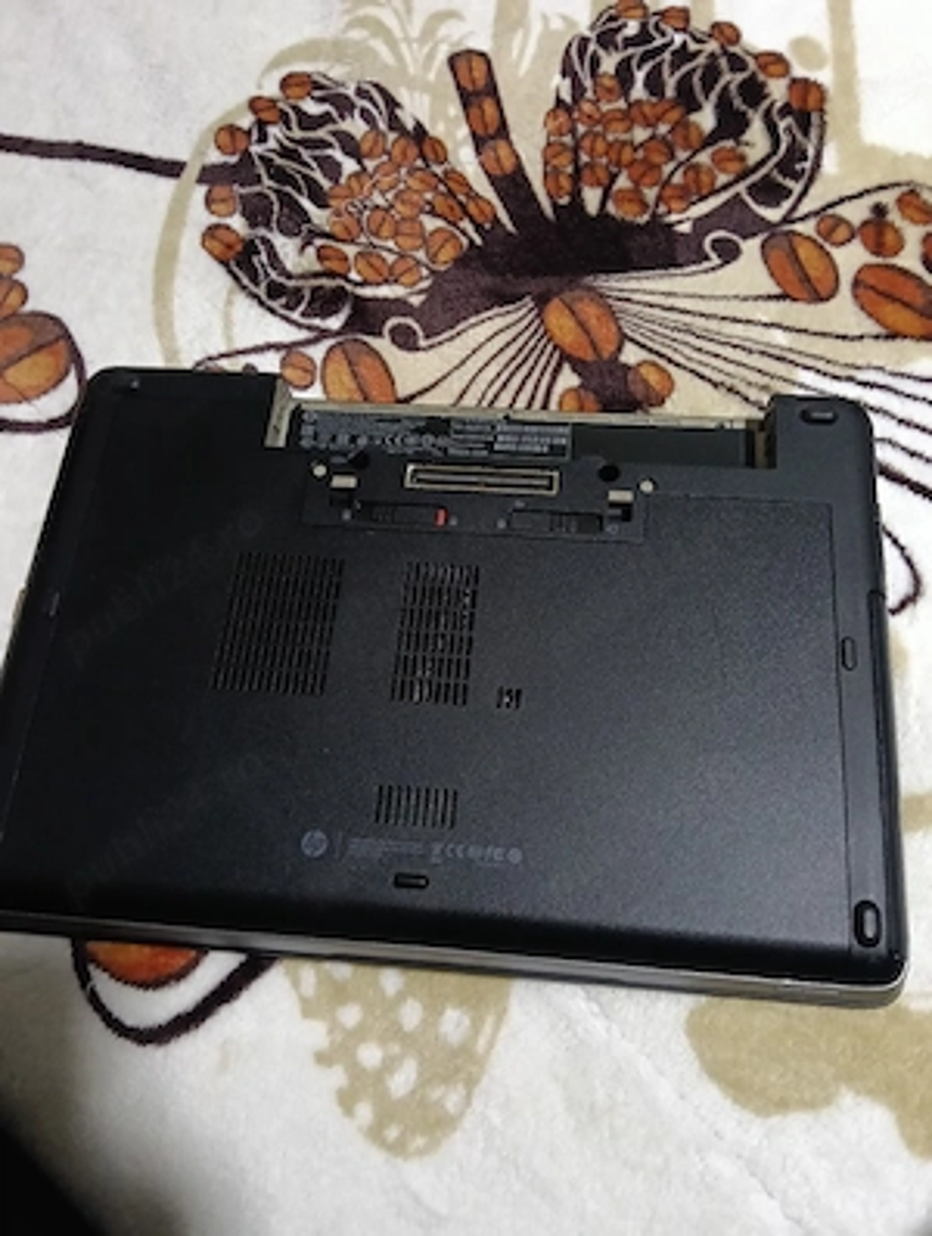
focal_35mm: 27
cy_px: 618
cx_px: 466
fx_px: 966
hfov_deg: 51.5
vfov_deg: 65.2
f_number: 1.8
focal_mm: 3.98
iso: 1000
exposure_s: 1/25
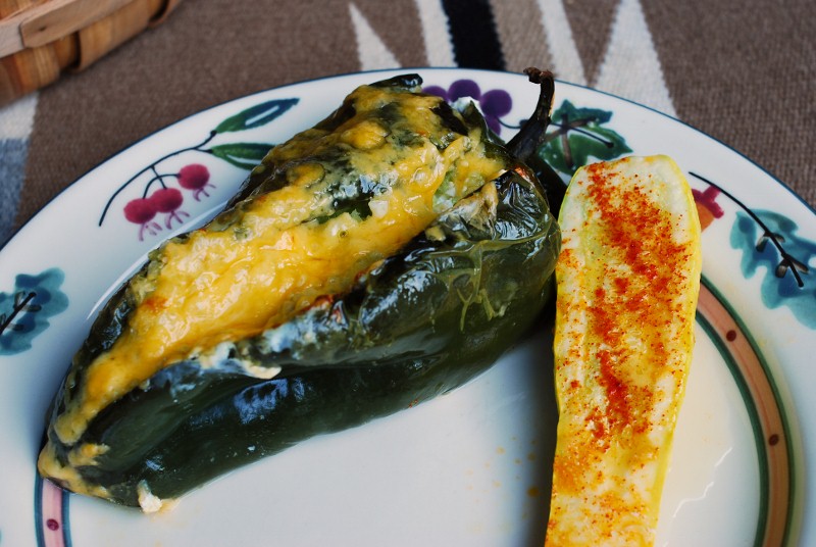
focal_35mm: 52
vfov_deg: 25.8
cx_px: 408
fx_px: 1192
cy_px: 274
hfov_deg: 37.8
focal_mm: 35
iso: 125
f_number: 6.3
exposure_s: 1/5
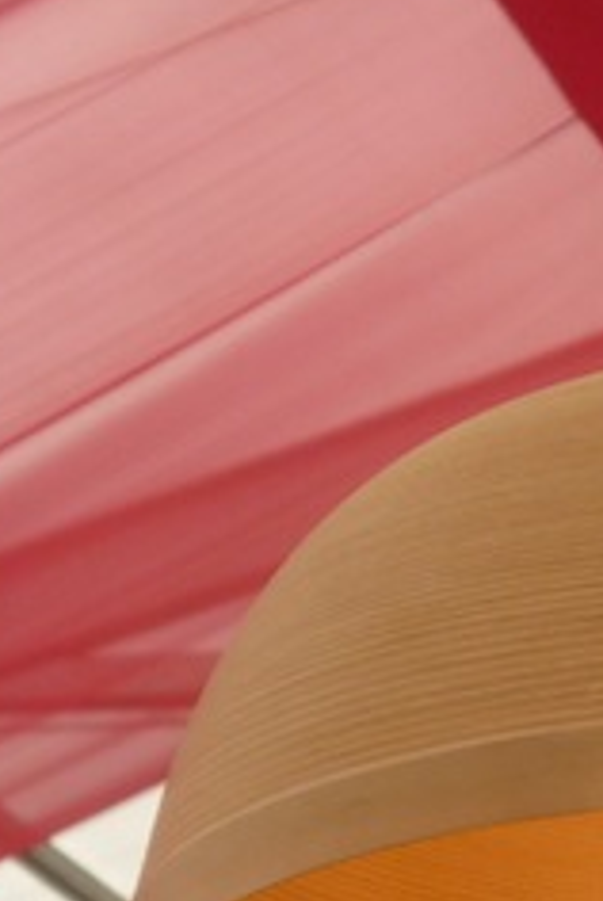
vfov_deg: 6.6
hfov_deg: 4.4
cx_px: 1030
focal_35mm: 311
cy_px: 649
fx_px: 7790
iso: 160
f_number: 5.6
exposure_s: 1/125
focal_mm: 20.6
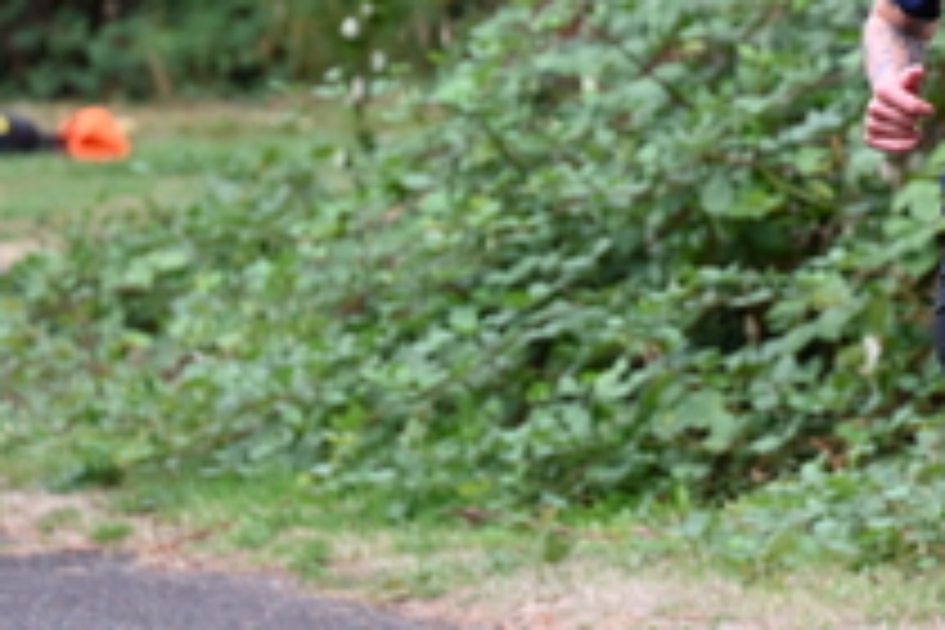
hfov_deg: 3.9
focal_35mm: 524
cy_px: -79
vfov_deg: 2.6
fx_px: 13754
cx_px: 936
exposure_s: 1/250
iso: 720
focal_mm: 200
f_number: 6.3
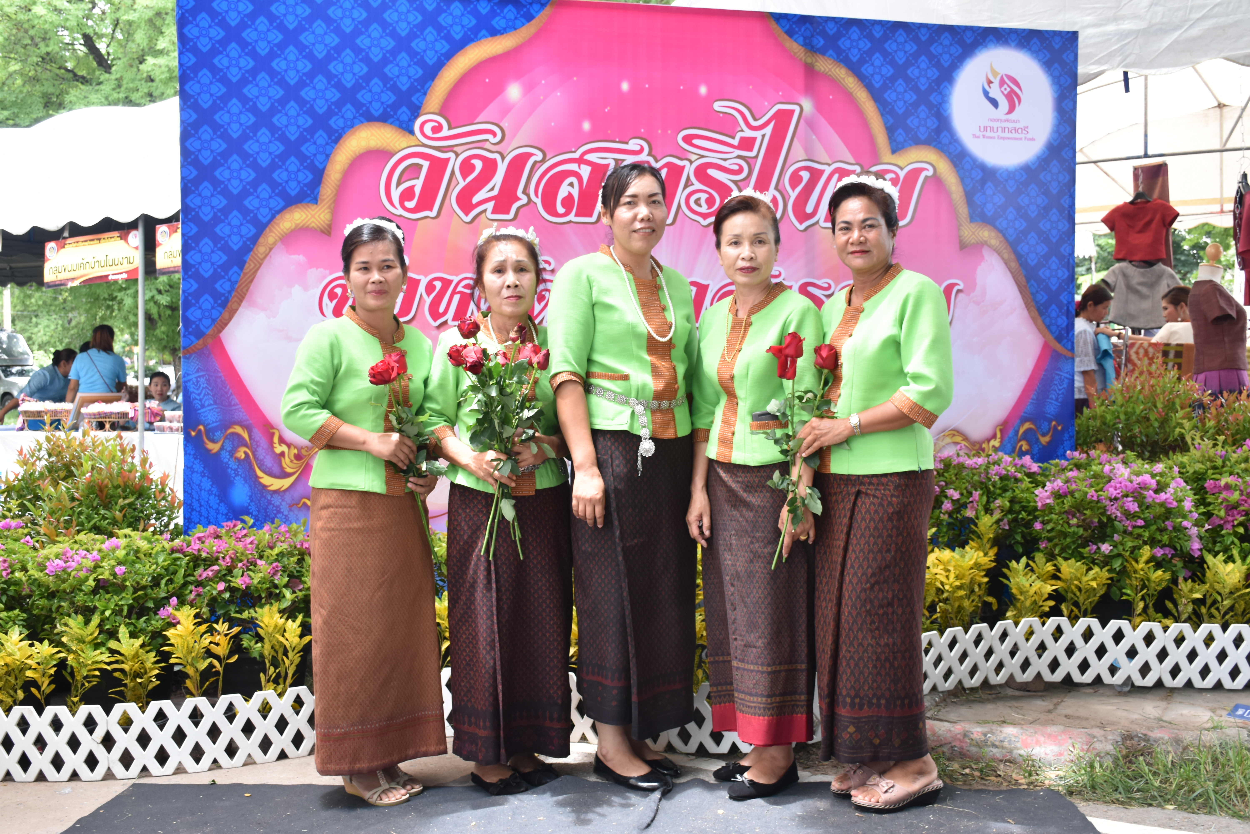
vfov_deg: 36.9
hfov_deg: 53.1
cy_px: 417
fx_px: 1250
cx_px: 625
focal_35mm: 36
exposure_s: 1/160
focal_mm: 24
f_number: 6.3
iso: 400
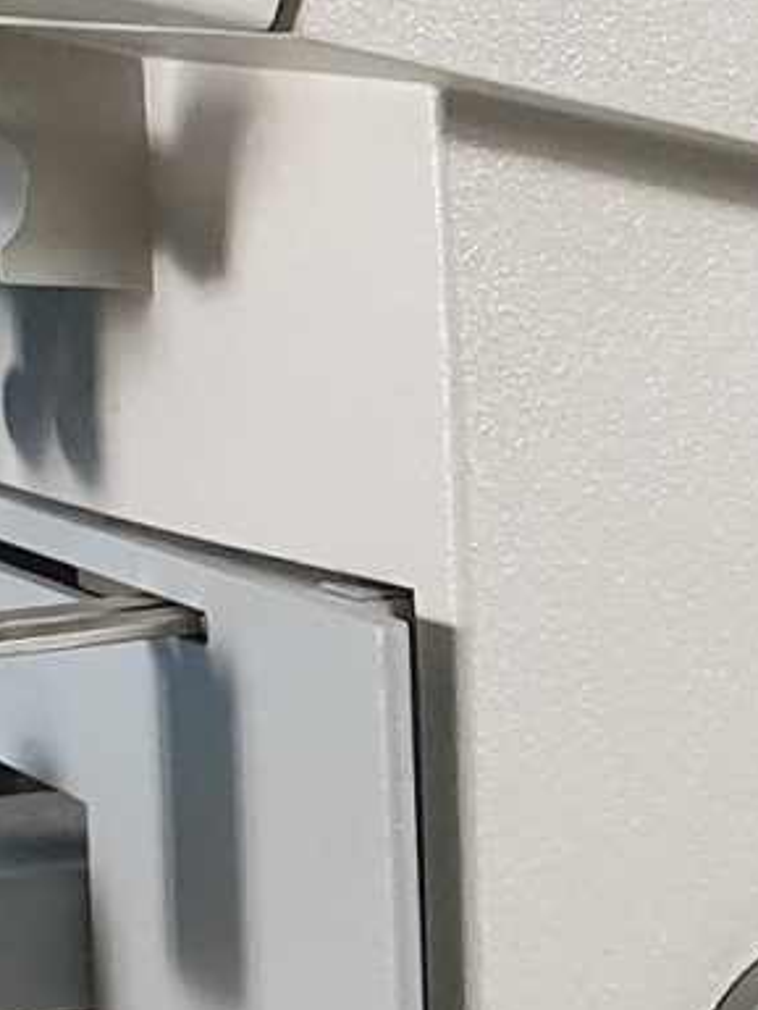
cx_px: 708
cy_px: 123
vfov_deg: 11.4
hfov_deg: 8.6
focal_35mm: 173
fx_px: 5048
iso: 320
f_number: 2.4
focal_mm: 4.3
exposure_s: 1/33
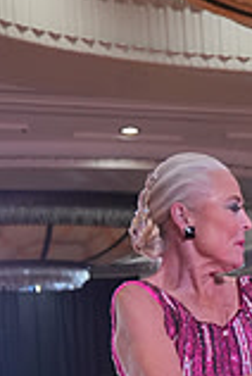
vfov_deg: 12.7
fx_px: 1610
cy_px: 557
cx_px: 267
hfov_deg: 8.9
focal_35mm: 154
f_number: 4
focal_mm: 42
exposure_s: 1/500
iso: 1600
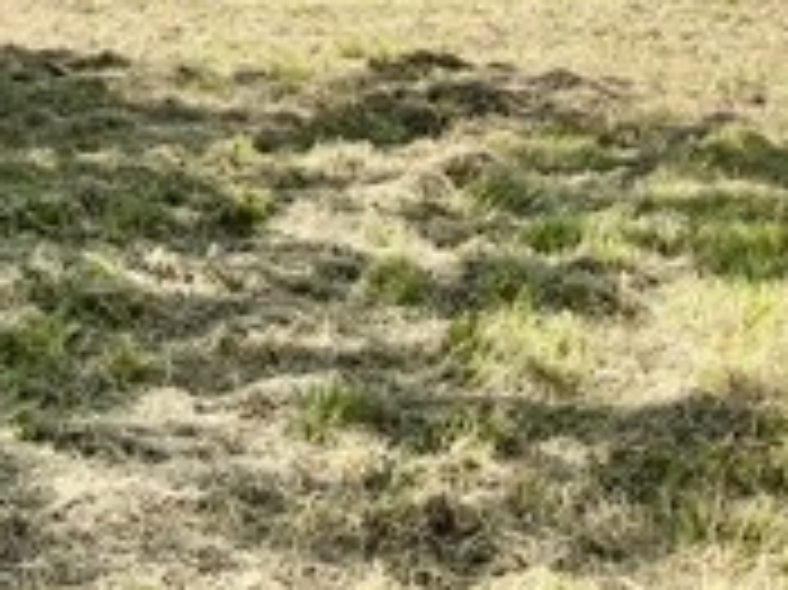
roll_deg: -0.8
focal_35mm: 95
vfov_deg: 14.5
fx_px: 2161
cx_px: 162
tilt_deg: +4.1
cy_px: -279
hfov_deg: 20.4
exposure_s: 1/3413
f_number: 1.6
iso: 50
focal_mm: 5.1
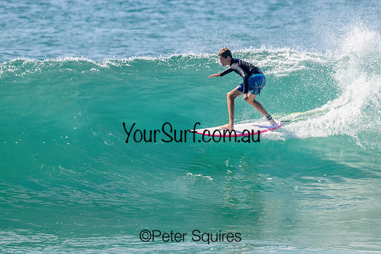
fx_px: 9174
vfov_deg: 1.6
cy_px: 109
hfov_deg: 2.4
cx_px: 196
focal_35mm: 867
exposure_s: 1/2000
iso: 1000
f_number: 11
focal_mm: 630
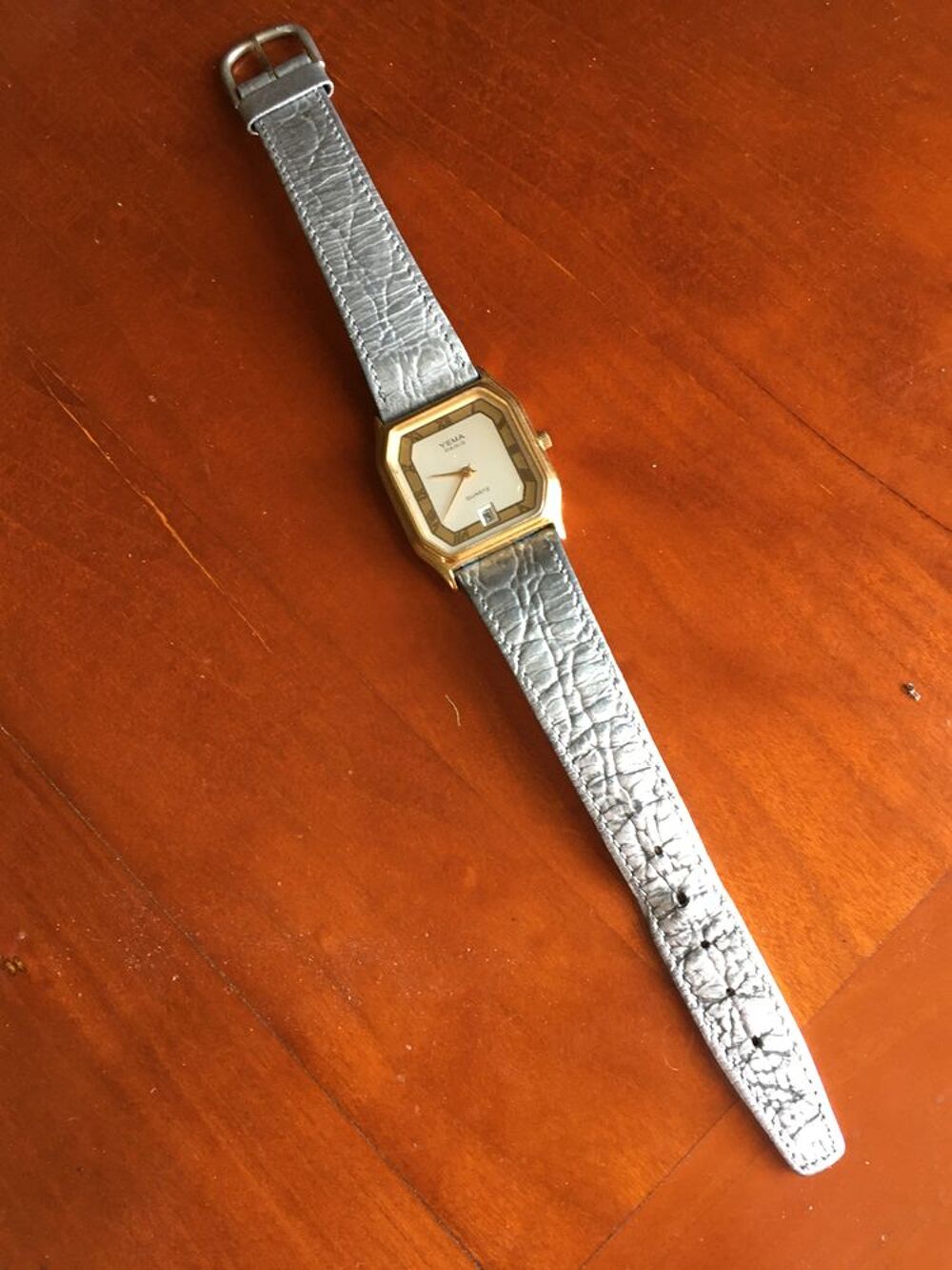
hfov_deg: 48.2
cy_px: 635
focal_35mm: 29
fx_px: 1063
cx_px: 476
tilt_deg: -77.8
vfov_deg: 61.7
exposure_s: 1/33
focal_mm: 4.15
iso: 125
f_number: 2.2
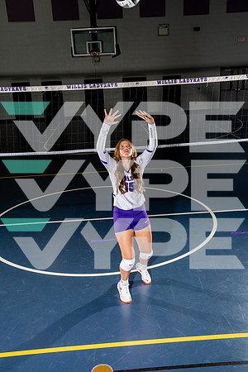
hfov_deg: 35.9
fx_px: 382
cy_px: 186
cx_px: 124
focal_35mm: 37
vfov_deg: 51.9
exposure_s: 1/250
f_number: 8
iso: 500
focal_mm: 37
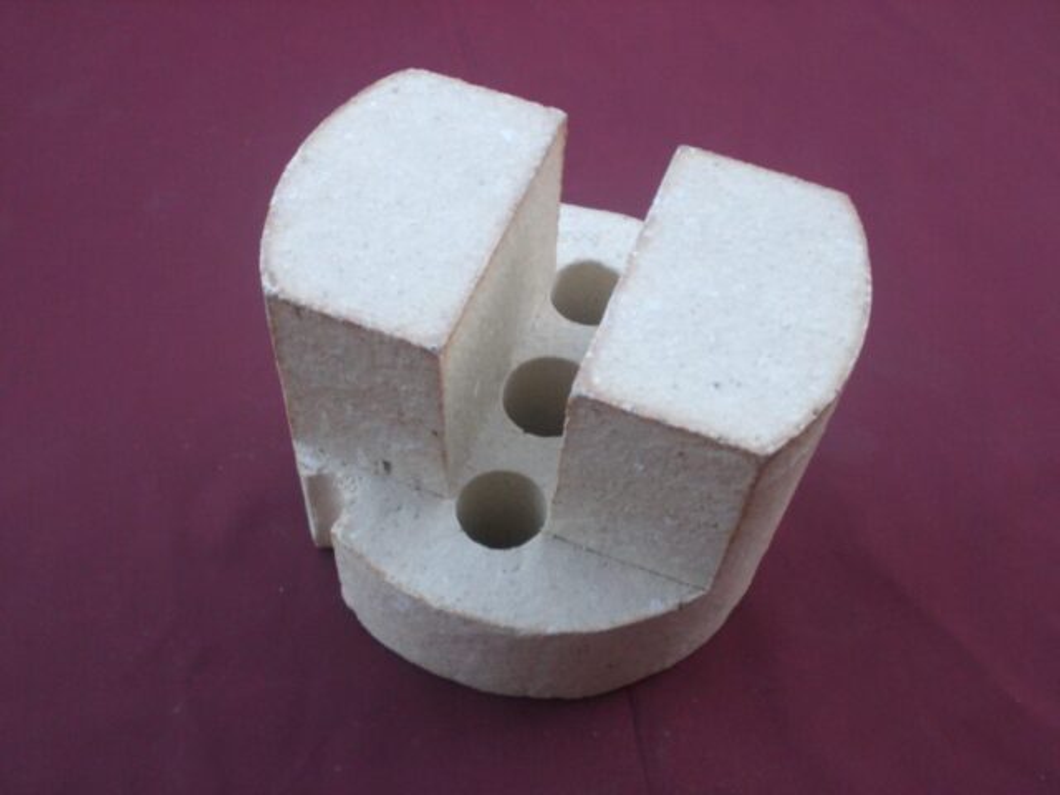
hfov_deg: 49.0
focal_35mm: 38
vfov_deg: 37.7
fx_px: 1164
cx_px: 530
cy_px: 398
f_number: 3.1
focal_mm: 6.3
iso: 200
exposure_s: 1/25
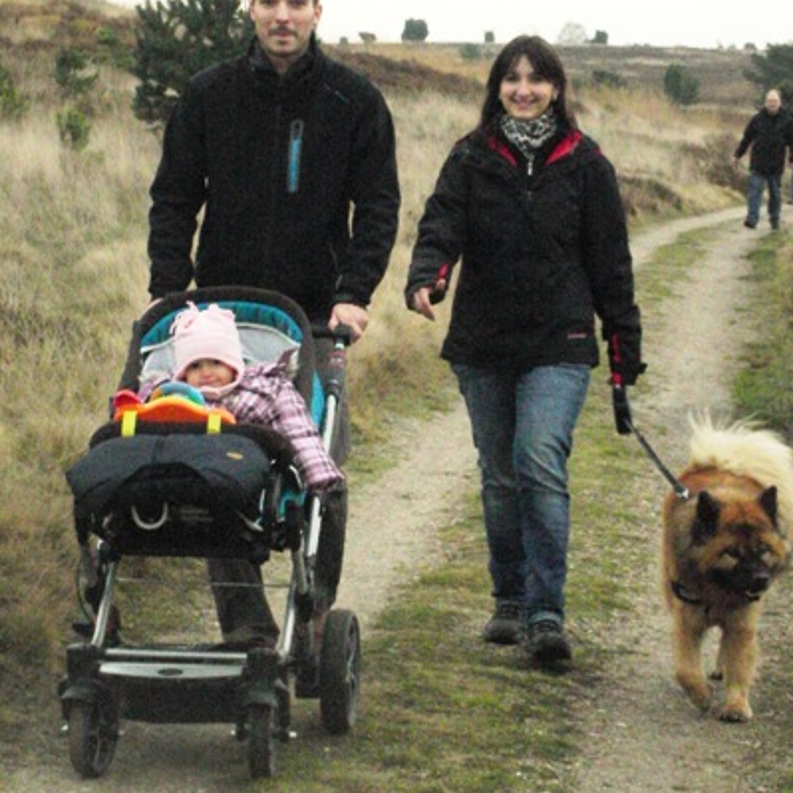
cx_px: 382
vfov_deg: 13.5
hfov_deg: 13.5
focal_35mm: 129
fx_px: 3343
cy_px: 352
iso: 1600
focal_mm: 16.87
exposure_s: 1/320
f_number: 10.1
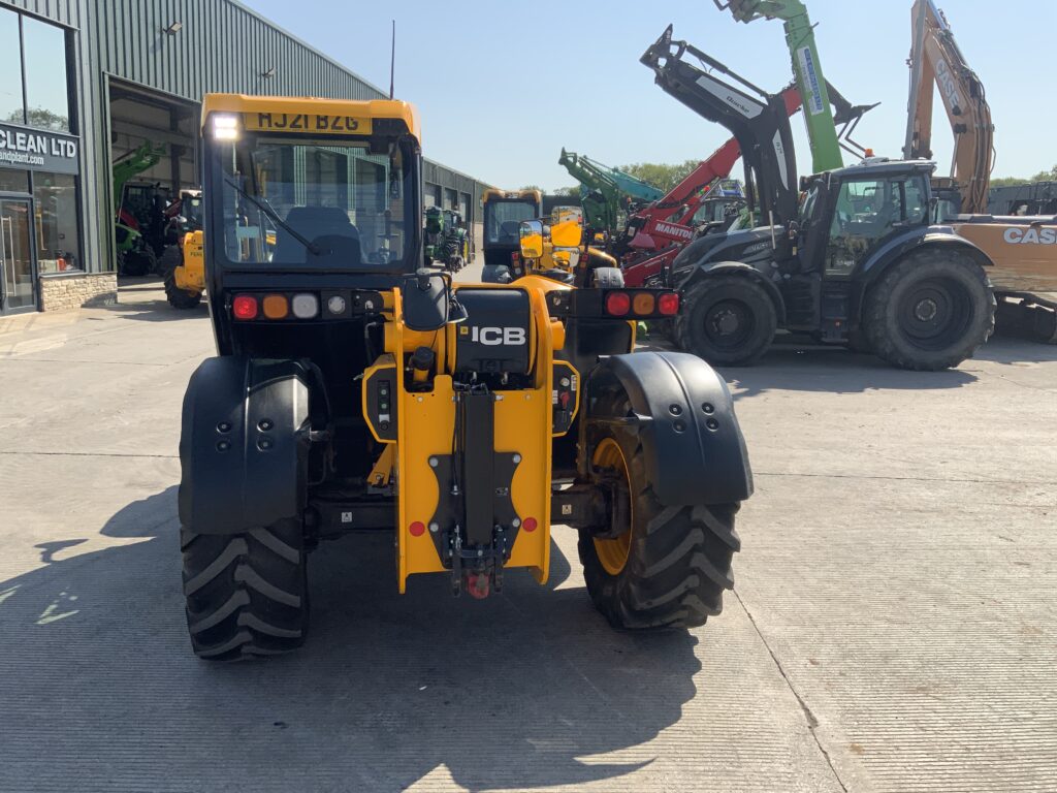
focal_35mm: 29
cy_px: 396
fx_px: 886
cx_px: 528
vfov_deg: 48.2
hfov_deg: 61.7
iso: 16
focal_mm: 3
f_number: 1.8
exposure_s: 1/1490
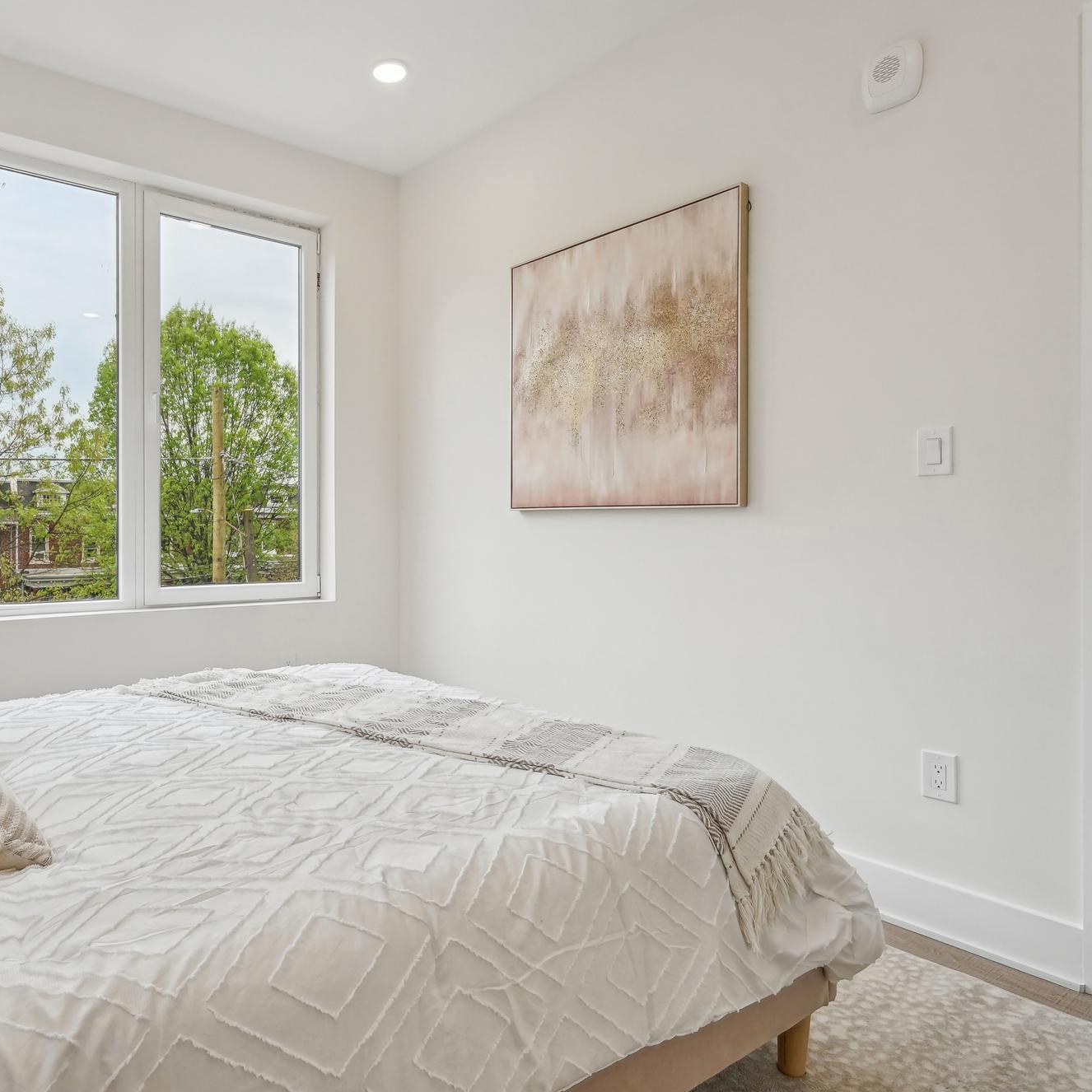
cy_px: 535
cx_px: 381
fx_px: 749
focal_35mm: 21
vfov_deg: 72.1
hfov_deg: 70.4
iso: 800
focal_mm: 16
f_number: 9
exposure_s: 1/320
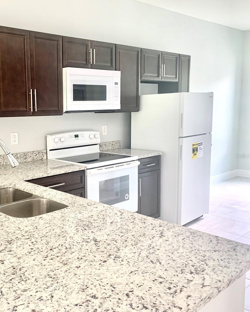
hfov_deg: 41.5
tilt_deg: -8.1
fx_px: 314
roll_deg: +1.6
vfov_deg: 52.8
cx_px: 51
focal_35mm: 34
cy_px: 156
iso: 125
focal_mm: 4.25
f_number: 1.8
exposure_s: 1/60
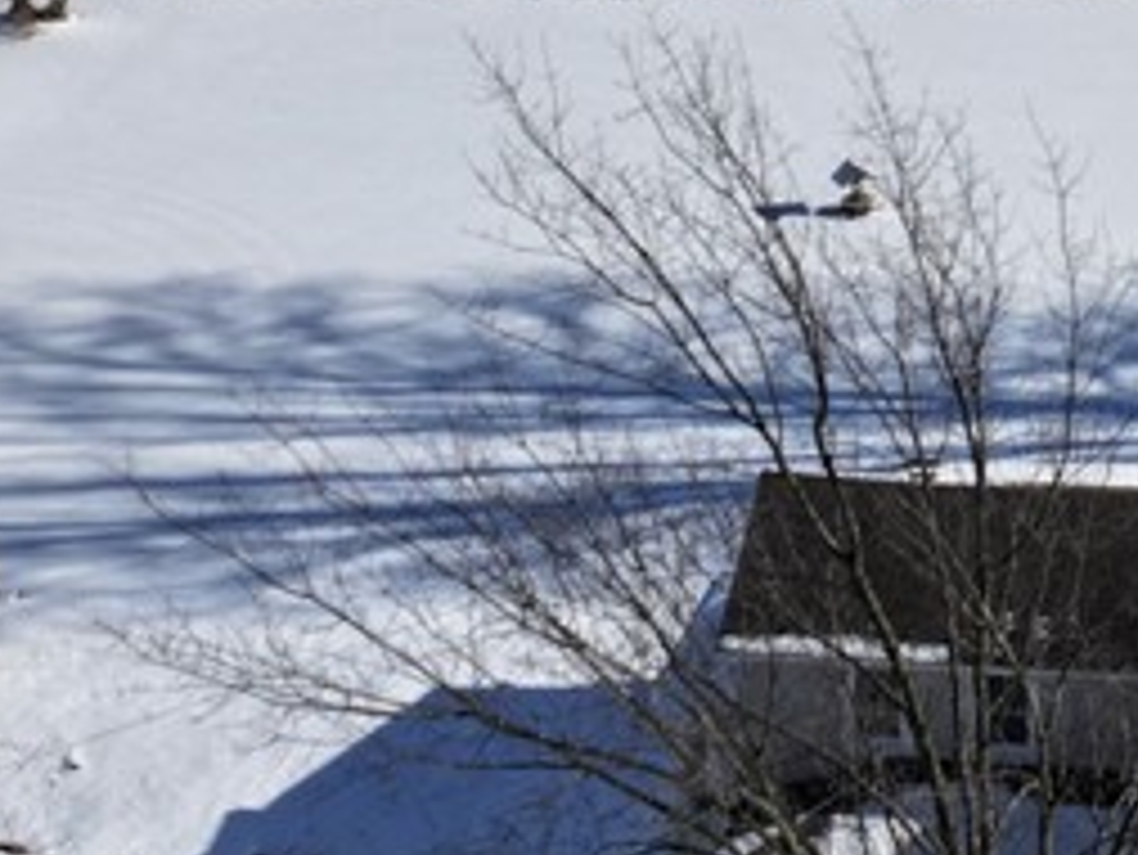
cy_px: -61
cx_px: 1403
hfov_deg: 19.0
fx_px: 3190
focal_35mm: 97
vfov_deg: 14.9
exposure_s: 1/4000
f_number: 2.8
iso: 100
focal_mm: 12.29
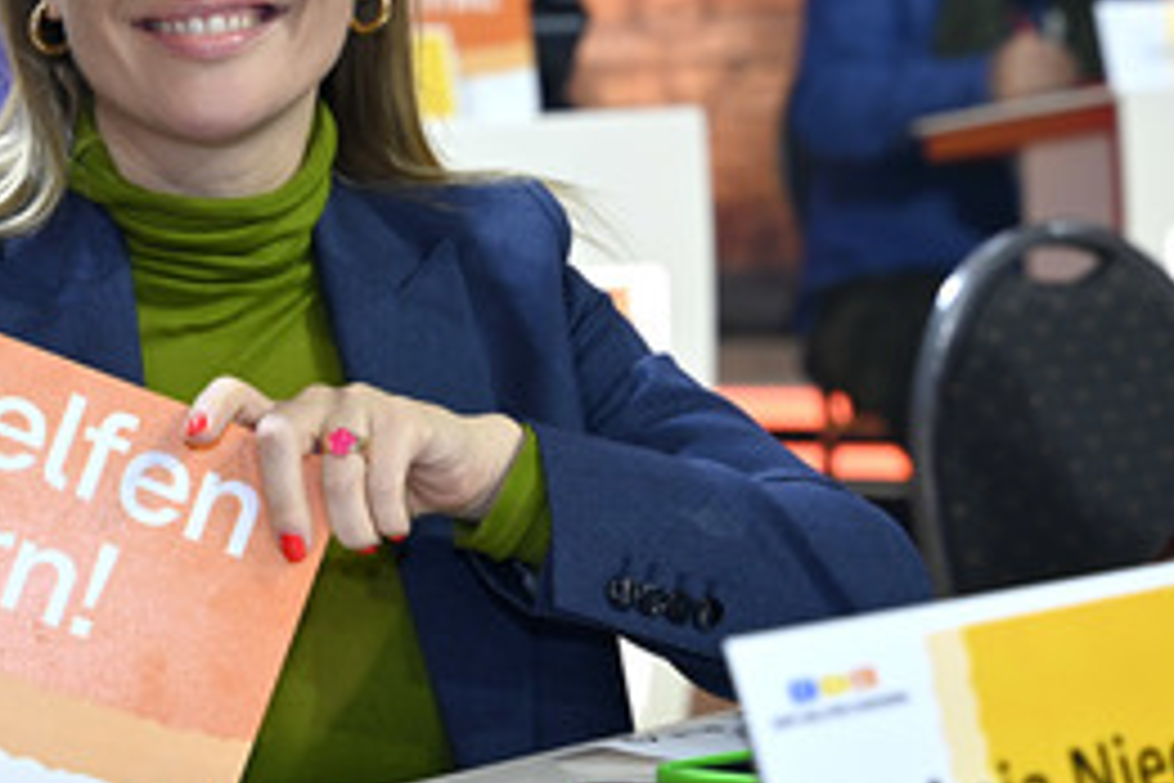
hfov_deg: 19.9
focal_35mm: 102
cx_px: 317
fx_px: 3326
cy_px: 266
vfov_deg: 13.4
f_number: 4
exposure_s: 1/200
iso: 1000
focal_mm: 59
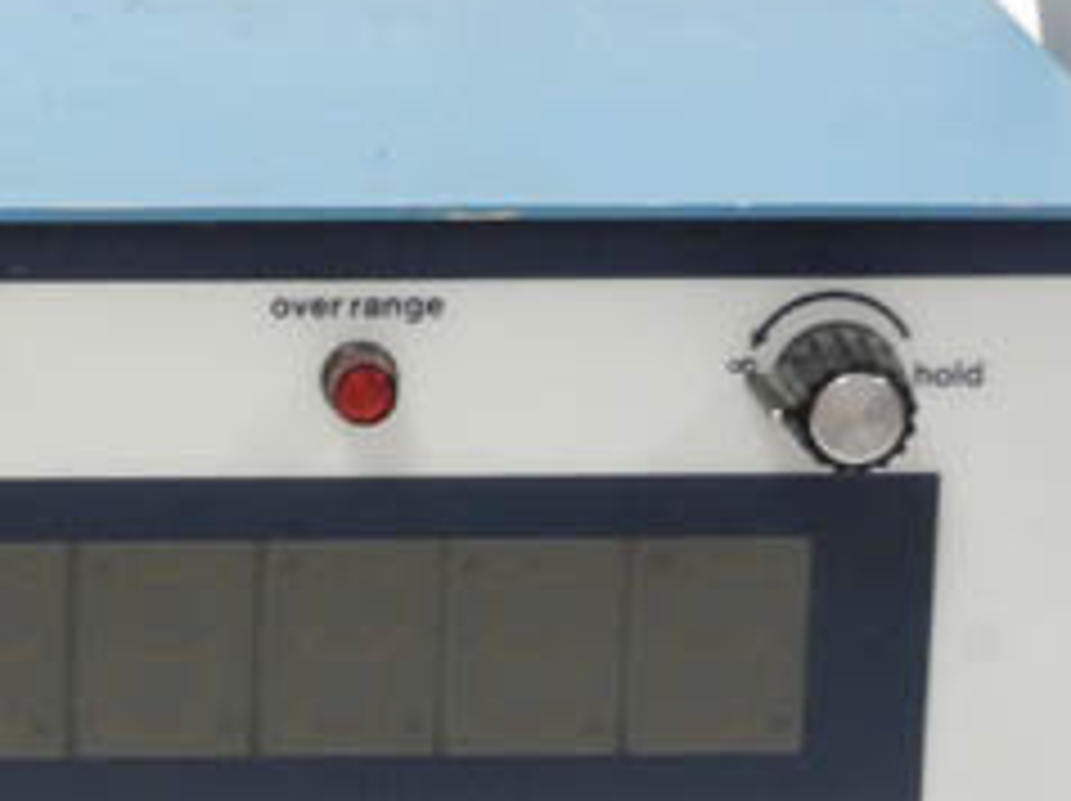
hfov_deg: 8.5
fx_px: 7078
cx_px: -324
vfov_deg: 6.5
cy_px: 428
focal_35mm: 229
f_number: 4.1
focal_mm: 12.2
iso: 400
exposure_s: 1/29.8
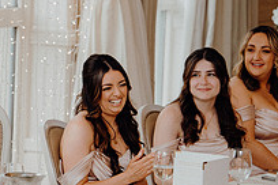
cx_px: -80
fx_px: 1537
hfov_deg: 10.1
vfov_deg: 6.9
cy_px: 55
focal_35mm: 199
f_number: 3.5
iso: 640
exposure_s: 1/160
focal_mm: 70
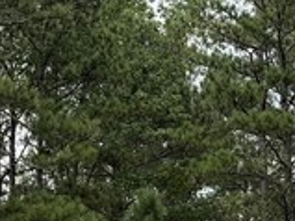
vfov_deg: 9.4
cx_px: 106
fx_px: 1320
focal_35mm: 155
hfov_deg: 12.7
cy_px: 266
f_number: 1.78
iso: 100
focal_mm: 6.76
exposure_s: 1/514
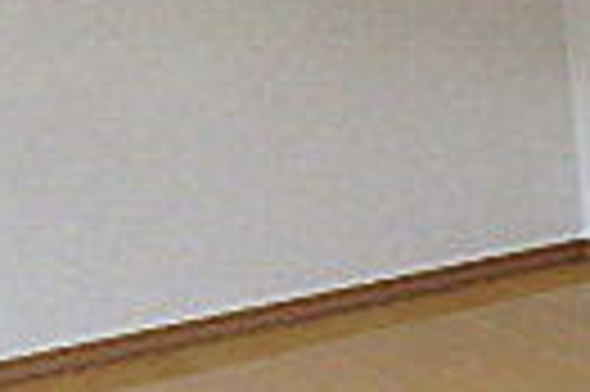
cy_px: 225
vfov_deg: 12.8
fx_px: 1751
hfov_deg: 14.7
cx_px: 1279
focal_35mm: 107
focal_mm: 3.7
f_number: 3.5
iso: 320
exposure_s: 1/30
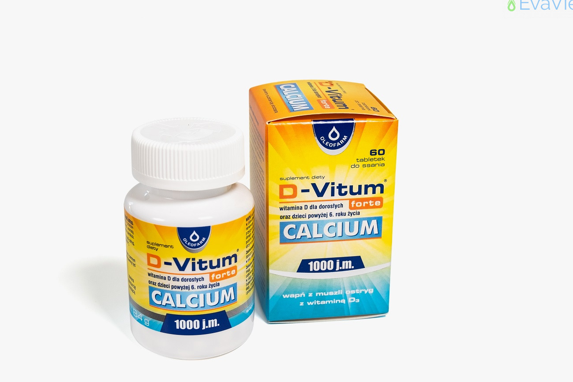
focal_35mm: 53
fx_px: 844
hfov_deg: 37.5
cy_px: 208
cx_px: 264
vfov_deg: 25.5
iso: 200
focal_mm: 30.5
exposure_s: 1/50
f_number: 5.6
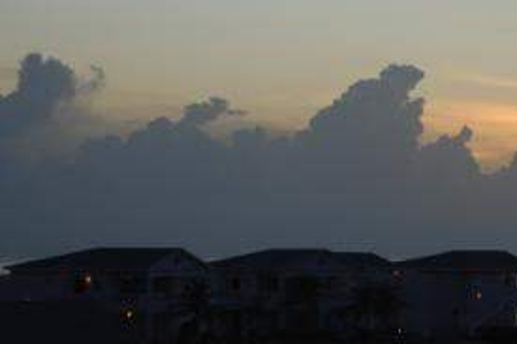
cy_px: 321
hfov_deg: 15.0
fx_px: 1944
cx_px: 451
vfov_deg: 10.1
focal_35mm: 135
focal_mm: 31
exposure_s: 1/60
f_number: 4.5
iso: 100
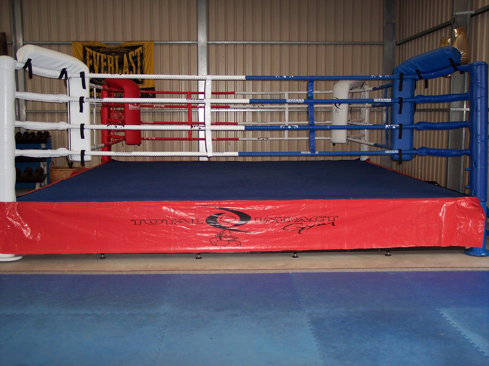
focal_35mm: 39
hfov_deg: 47.9
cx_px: 244
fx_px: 551
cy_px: 183
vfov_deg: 36.8
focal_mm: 8
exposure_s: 1/60
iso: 140
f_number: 2.8
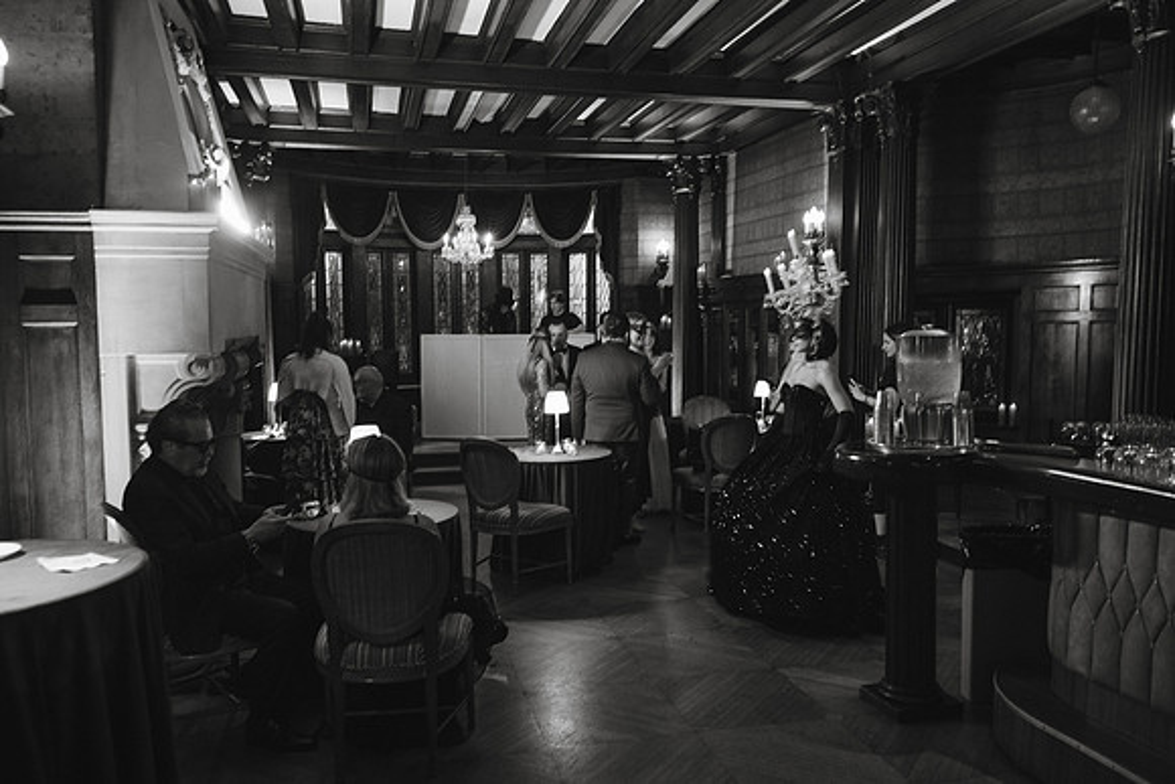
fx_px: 922
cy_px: 392
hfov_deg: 65.0
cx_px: 588
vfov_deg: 46.1
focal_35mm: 28
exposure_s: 1/6
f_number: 4
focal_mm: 28
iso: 800
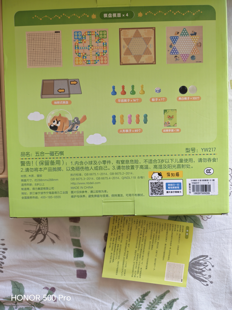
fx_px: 214
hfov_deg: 56.8
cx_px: 116
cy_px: 155
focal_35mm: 24
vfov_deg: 71.6
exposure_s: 1/100
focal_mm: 6.12
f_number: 1.9
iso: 320
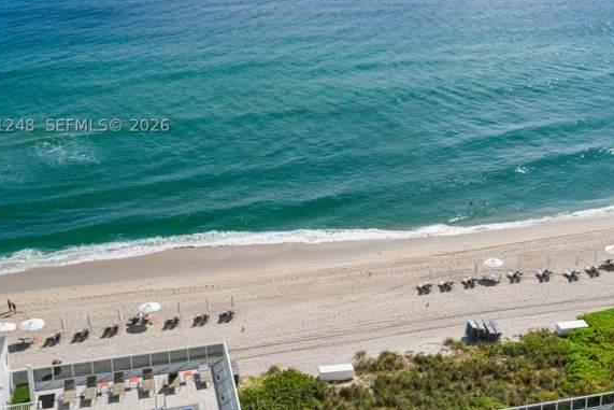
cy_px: 124
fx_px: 836
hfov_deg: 40.2
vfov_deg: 27.3
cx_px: 369
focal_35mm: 49
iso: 400
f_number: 8
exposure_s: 1/1250
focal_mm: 35
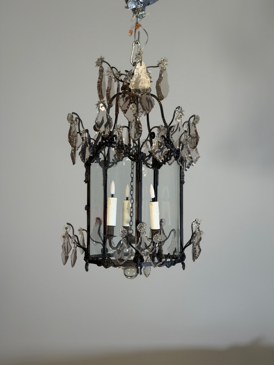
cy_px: 182
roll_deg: -1.6
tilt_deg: +1.1
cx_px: 137
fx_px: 507
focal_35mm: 48
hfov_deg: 30.3
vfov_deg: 39.7
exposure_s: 1/50
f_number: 1.78
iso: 64
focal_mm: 6.76
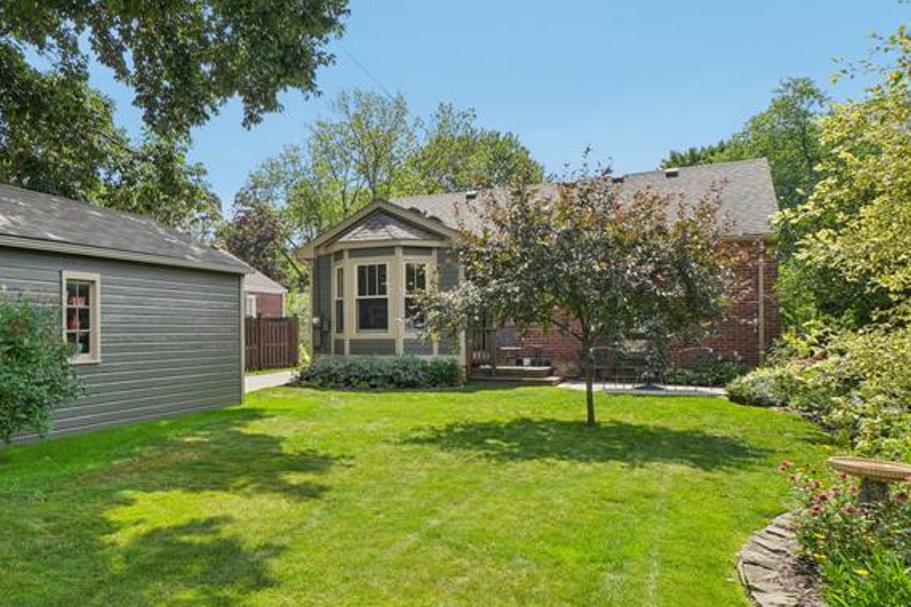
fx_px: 683
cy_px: 332
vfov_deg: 47.8
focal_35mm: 27
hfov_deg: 64.6
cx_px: 266
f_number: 8
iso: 100
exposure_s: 1/200
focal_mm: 10
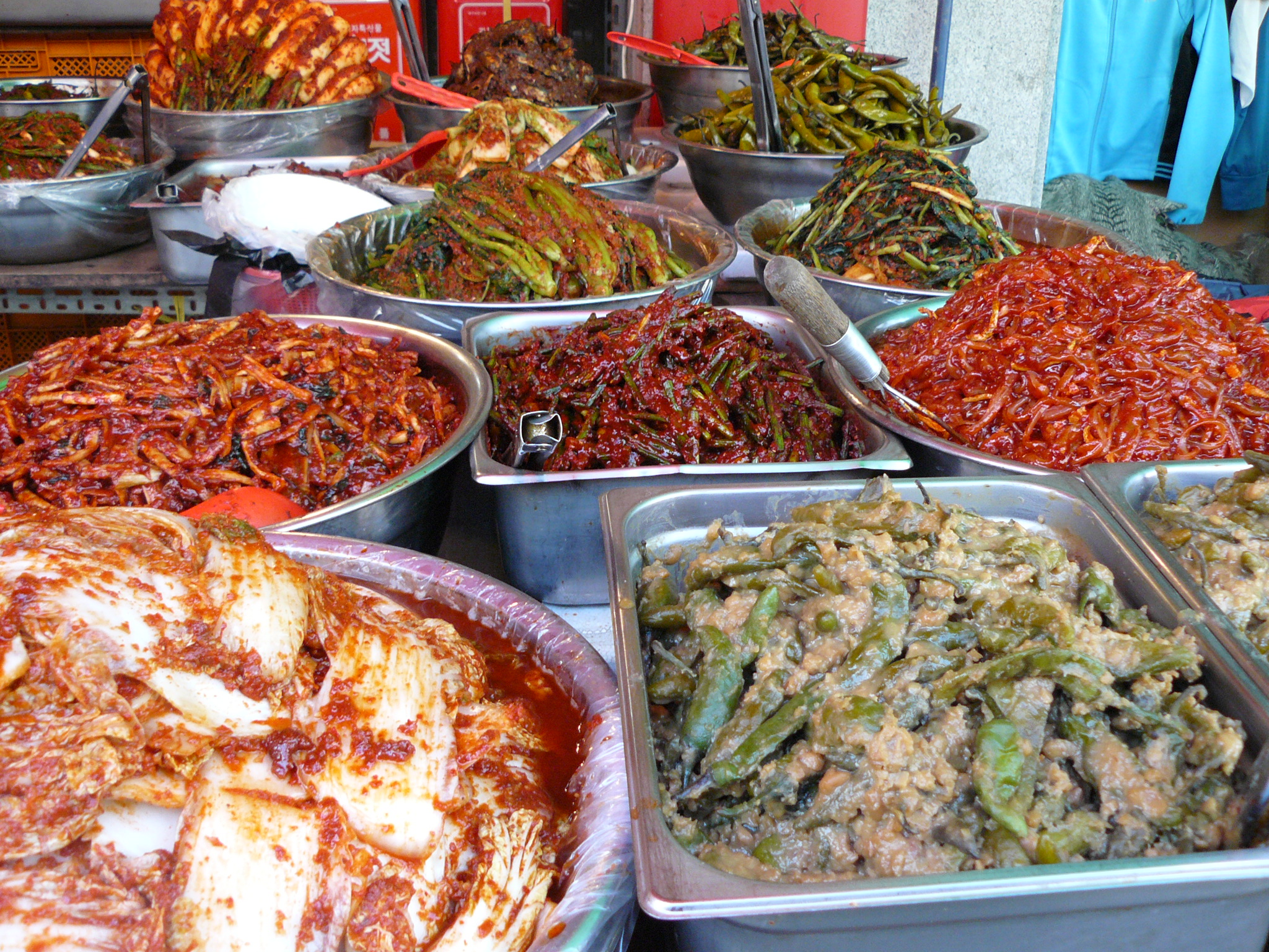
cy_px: 476
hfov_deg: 51.4
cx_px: 634
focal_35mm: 36
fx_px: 1320
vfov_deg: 39.7
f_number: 2.8
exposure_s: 1/60
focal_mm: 6
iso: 200
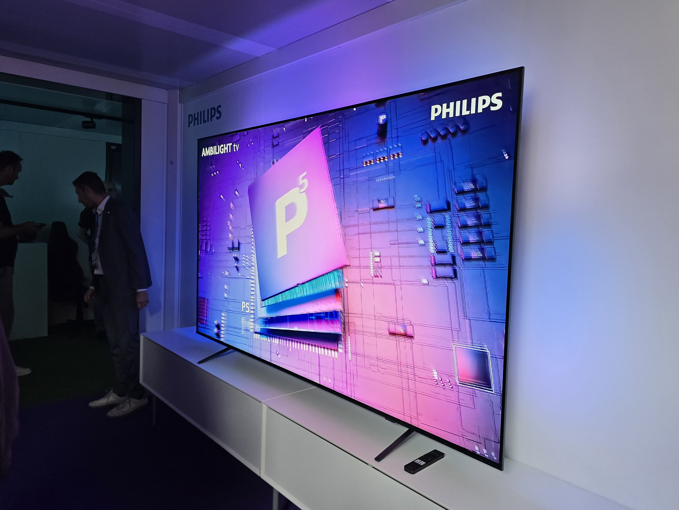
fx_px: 451
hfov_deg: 73.9
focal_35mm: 23
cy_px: 255
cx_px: 340
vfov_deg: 58.9
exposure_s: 1/100
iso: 200
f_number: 1.7
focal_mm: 6.3
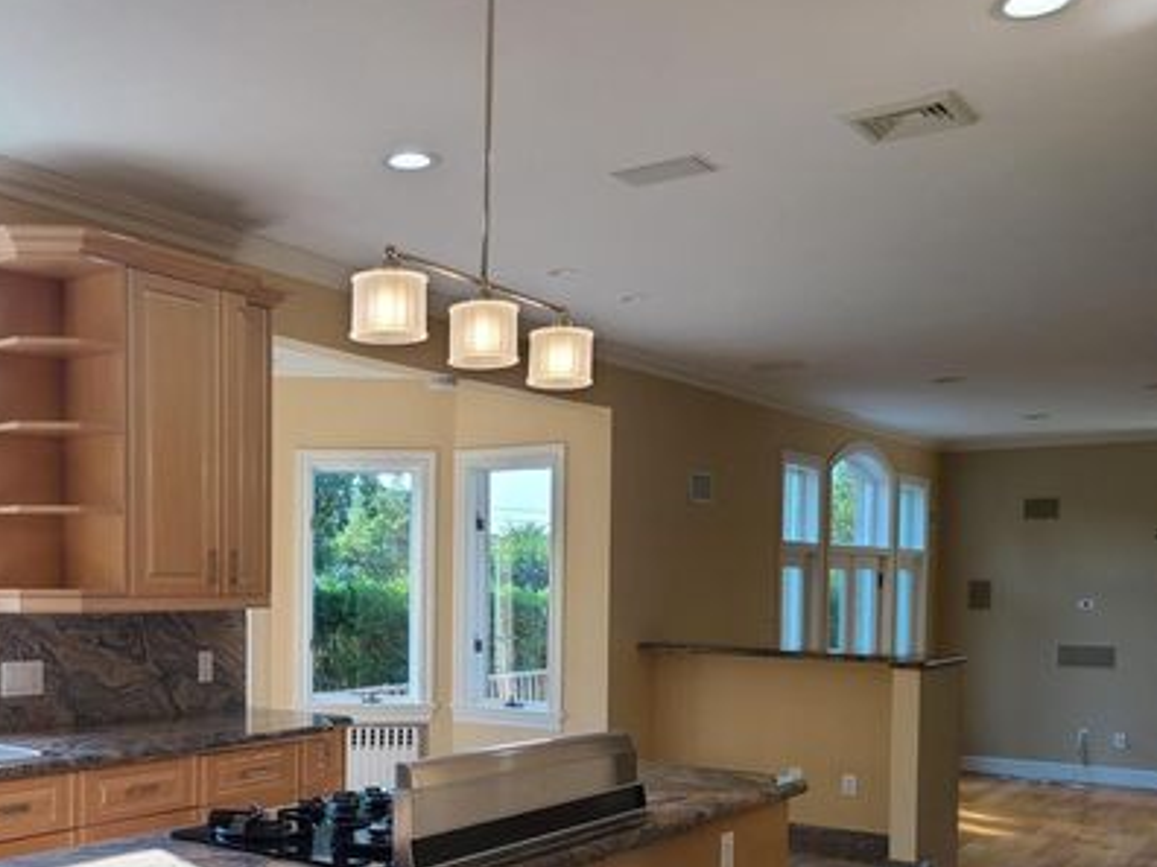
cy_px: 635
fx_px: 1304
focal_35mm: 39
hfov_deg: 46.2
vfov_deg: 36.1
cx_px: 292
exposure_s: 1/187
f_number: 1.8
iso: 40
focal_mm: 5.4
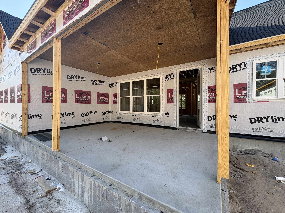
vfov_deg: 85.7
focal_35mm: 14
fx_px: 115
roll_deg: -0.7
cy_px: 106
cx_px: 142
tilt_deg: -0.3
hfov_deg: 102.1
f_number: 2.2
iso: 40
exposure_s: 1/246
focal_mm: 2.22
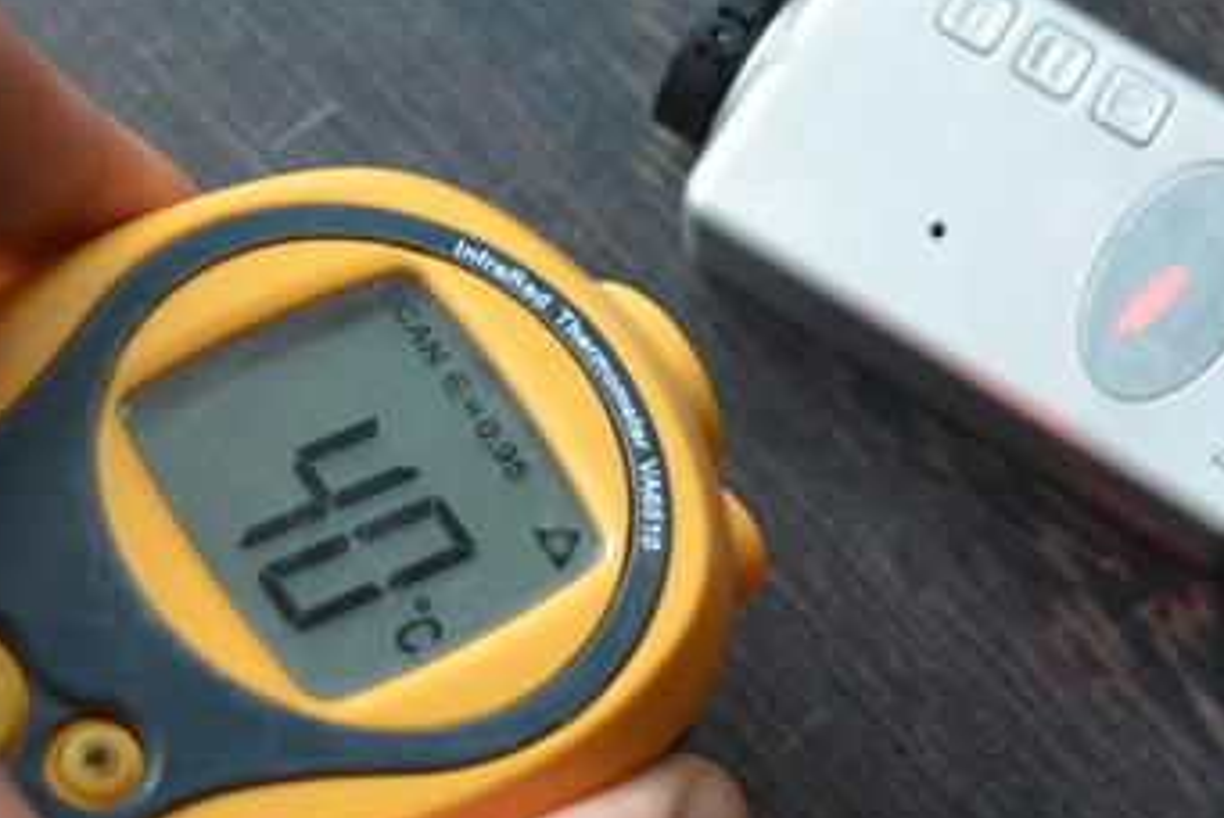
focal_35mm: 123
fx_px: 4185
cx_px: 818
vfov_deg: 11.1
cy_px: 199
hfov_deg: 16.6
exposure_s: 1/40
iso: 800
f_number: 4.2
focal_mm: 28
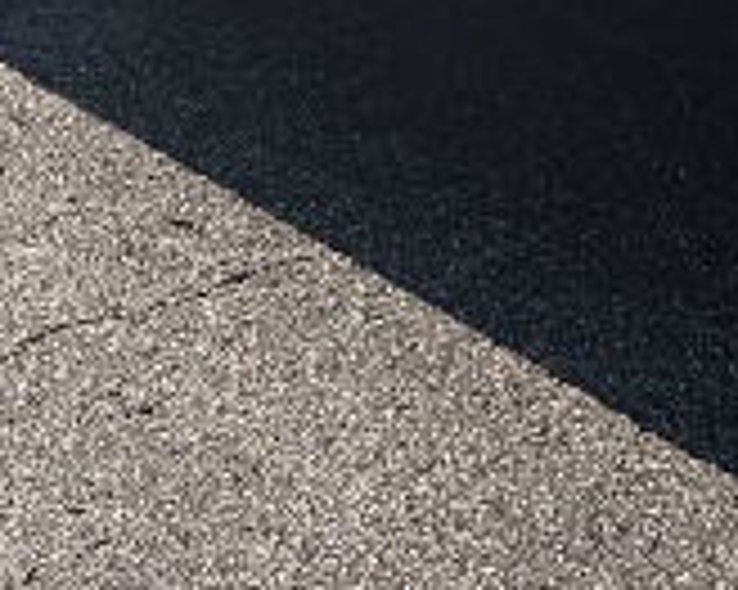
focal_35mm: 146
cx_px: 1044
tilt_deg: -10.9
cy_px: -811
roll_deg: +0.2
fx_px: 3187
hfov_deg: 12.7
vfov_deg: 9.4
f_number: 1.78
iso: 80
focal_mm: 6.76
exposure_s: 1/7353
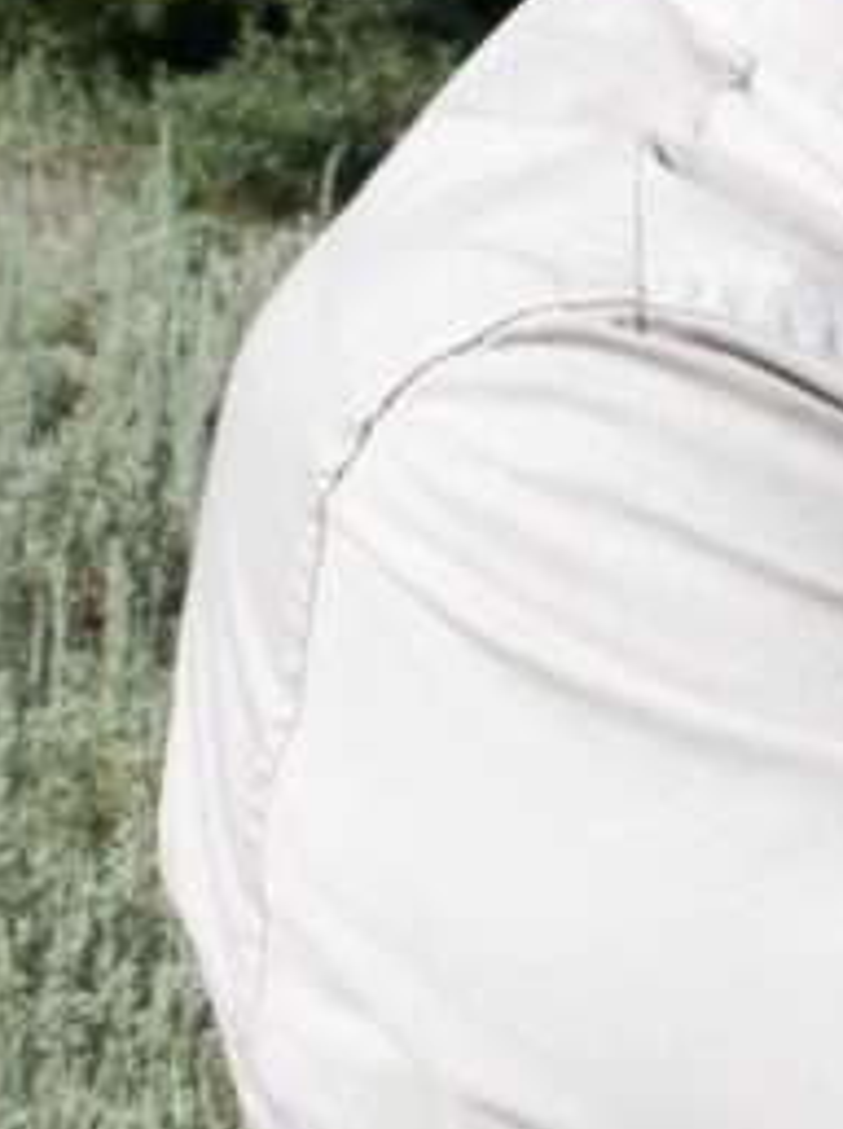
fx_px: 4685
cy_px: -182
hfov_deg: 9.1
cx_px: 2134
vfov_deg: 13.4
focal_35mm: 144
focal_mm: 25
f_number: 10
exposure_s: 1/400
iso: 200
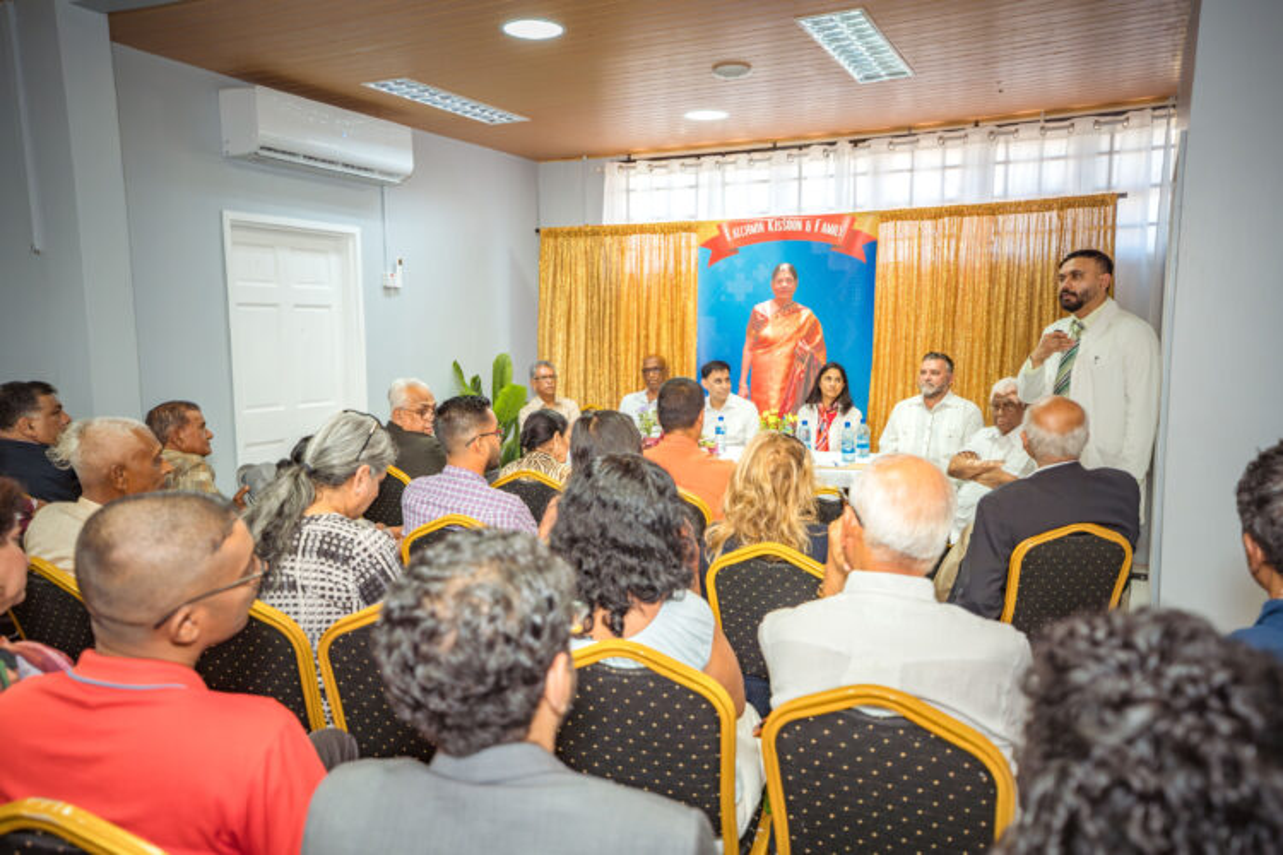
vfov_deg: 46.4
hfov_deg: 65.5
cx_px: 642
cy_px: 428
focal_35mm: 28
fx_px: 998
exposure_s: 1/250
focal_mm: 28
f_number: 2.8
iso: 640
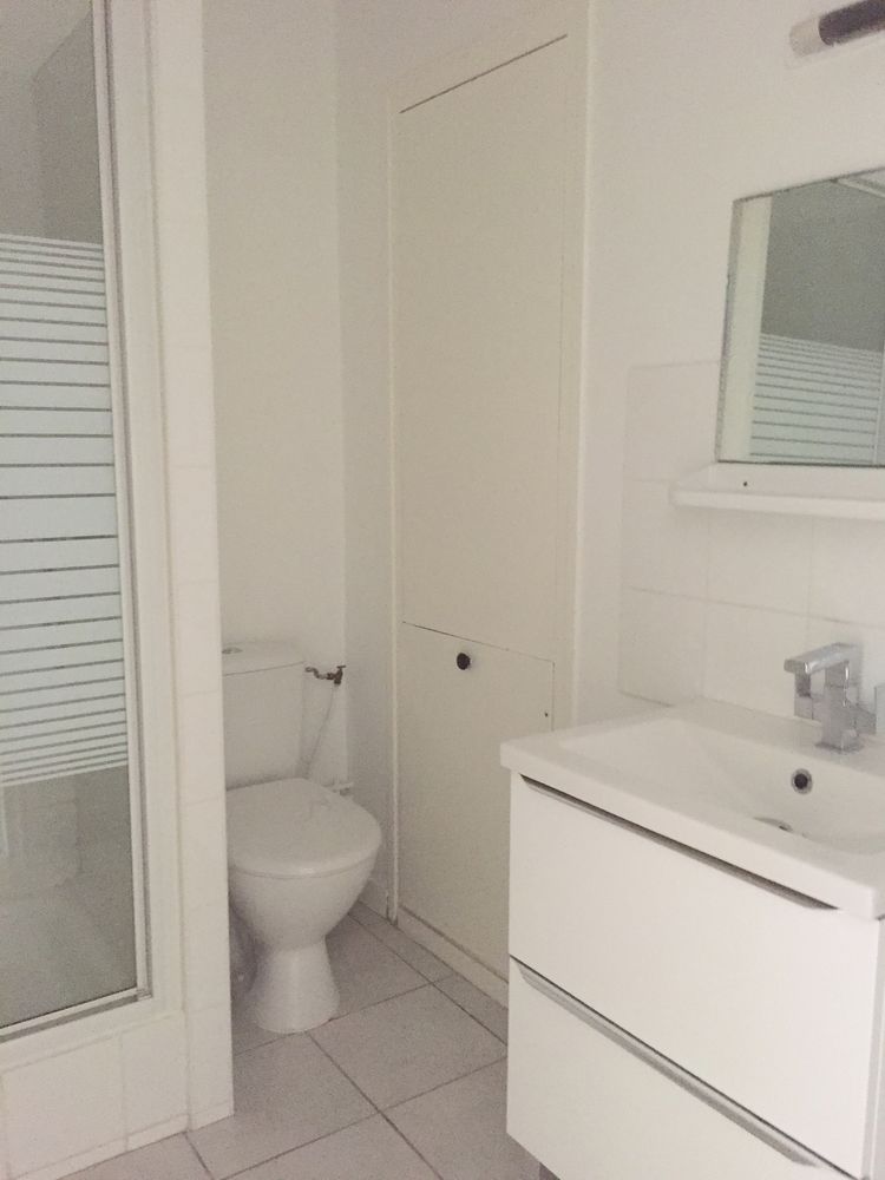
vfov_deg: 61.7
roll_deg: +0.1
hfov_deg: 48.2
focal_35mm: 29
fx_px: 989
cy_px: 590
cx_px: 442
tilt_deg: -8.9
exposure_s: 1/17
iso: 320
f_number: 2.2
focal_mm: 4.15
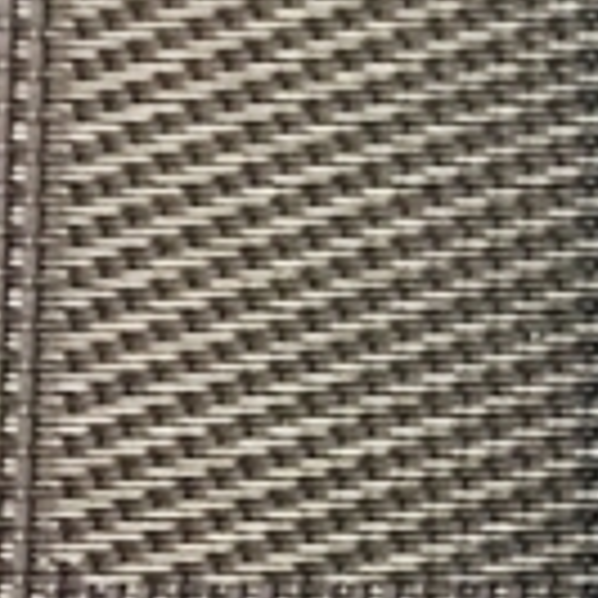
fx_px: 2814
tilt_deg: -82.2
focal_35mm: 144
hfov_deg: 10.9
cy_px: 303
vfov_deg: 12.1
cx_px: 1259
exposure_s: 1/30
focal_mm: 4.15
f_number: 2.2
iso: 50
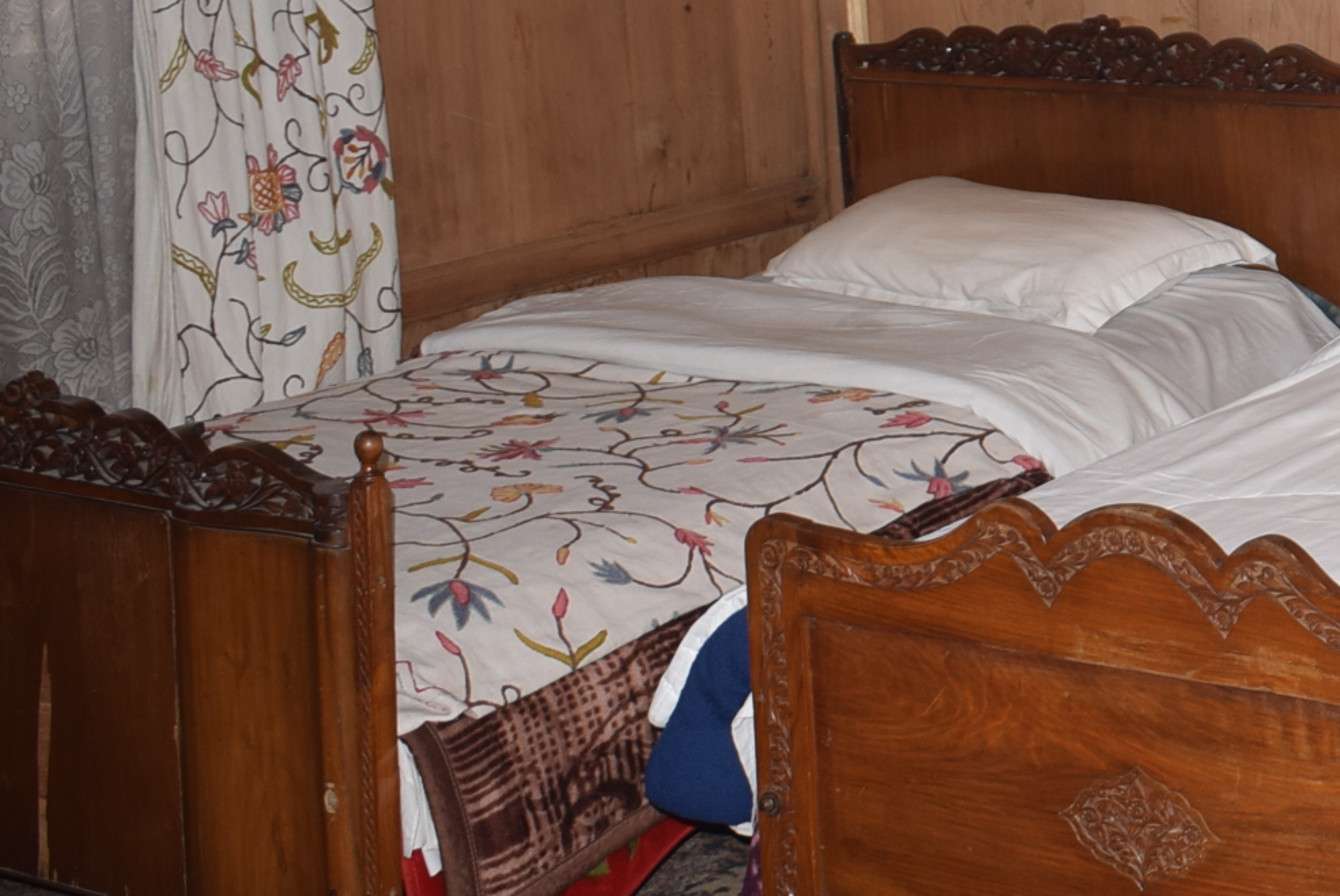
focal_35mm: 82
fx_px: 3055
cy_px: 219
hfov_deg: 22.6
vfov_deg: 16.6
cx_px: 1632
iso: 200
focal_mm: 18
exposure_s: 1/60
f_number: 3.5
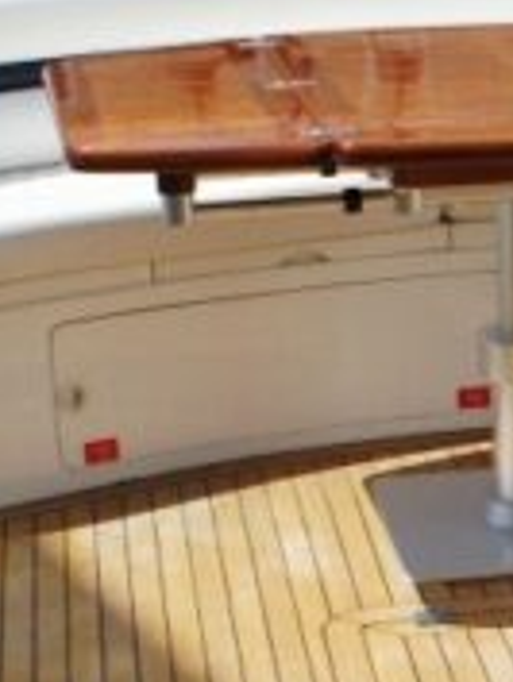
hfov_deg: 11.1
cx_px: 918
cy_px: 360
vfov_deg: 15.8
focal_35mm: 125
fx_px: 2467
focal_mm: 20
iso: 200
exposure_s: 1/400
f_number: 8
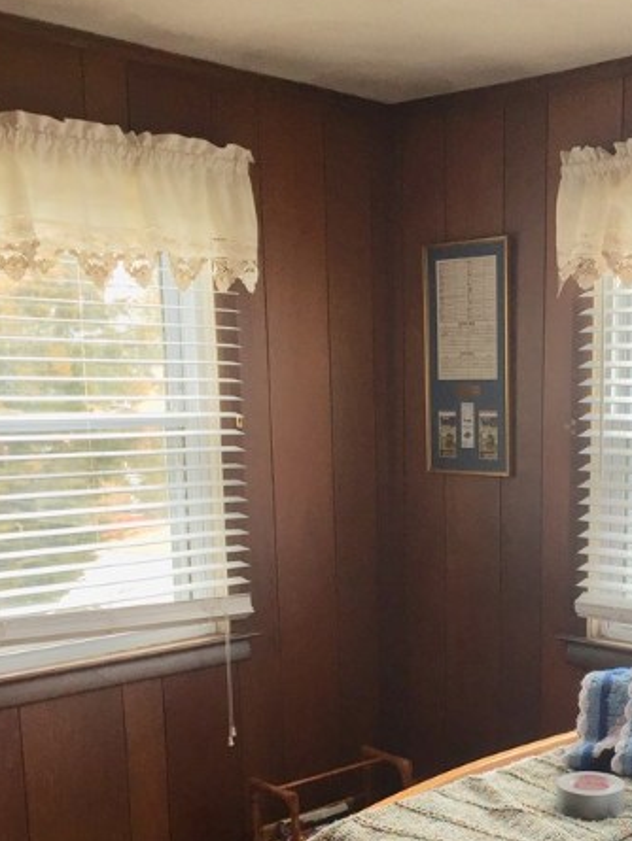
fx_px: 1217
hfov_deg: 28.6
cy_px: 607
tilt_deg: -9.6
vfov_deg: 37.4
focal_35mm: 50
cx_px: 494
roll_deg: +0.4
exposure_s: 1/120
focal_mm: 4.15
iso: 50
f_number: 2.2
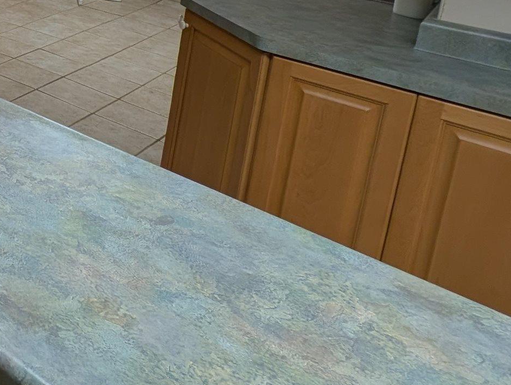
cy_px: -99
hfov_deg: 28.4
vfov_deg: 30.3
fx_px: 576
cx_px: -271
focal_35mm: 39
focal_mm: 2.23
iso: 45
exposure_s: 1/60
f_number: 1.95
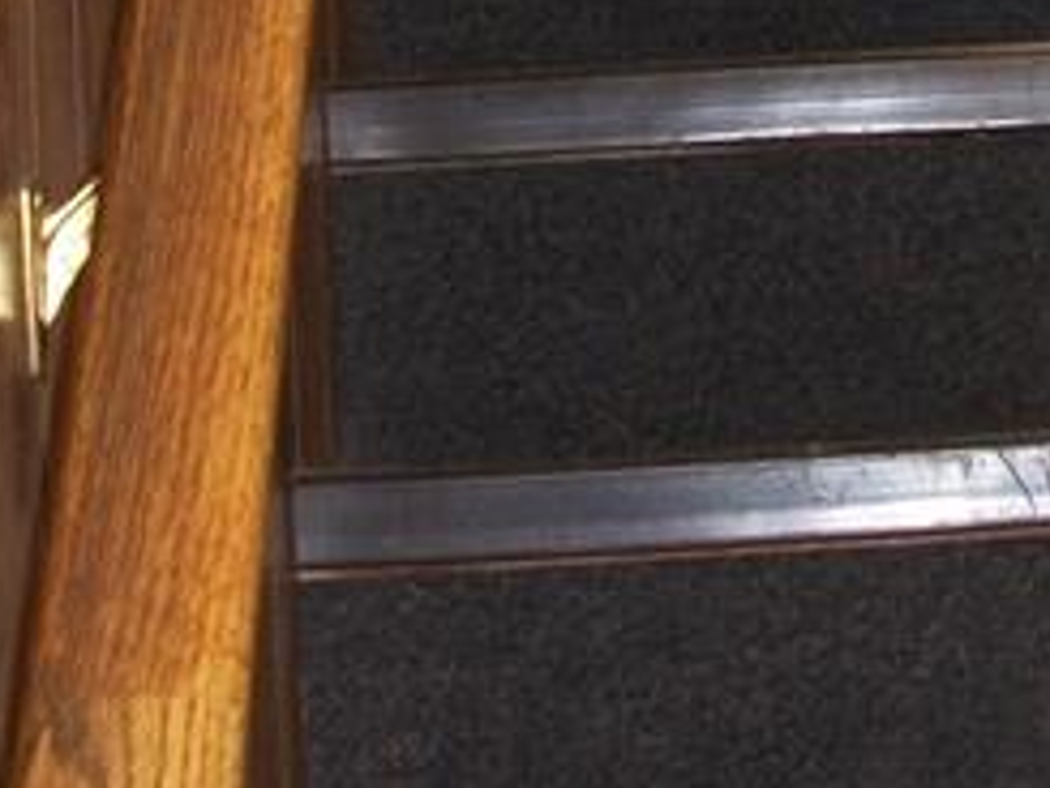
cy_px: -364
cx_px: 1479
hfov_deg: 12.9
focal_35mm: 146
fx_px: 4431
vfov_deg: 9.9
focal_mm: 6.3
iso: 160
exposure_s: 1/30
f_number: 3.1
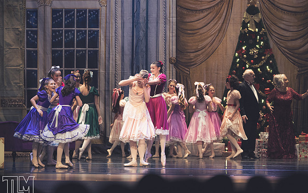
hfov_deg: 10.2
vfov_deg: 6.4
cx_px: 154
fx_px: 1721
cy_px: 102
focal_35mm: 205
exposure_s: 1/320
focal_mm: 200
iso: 1250
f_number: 2.8
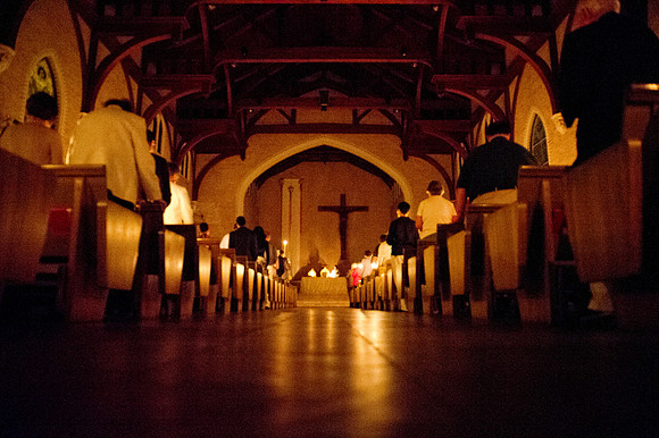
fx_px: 439
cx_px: 330
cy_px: 219
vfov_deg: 53.1
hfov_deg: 73.8
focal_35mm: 24
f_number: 2.8
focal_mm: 24
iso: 12800
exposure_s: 1/15
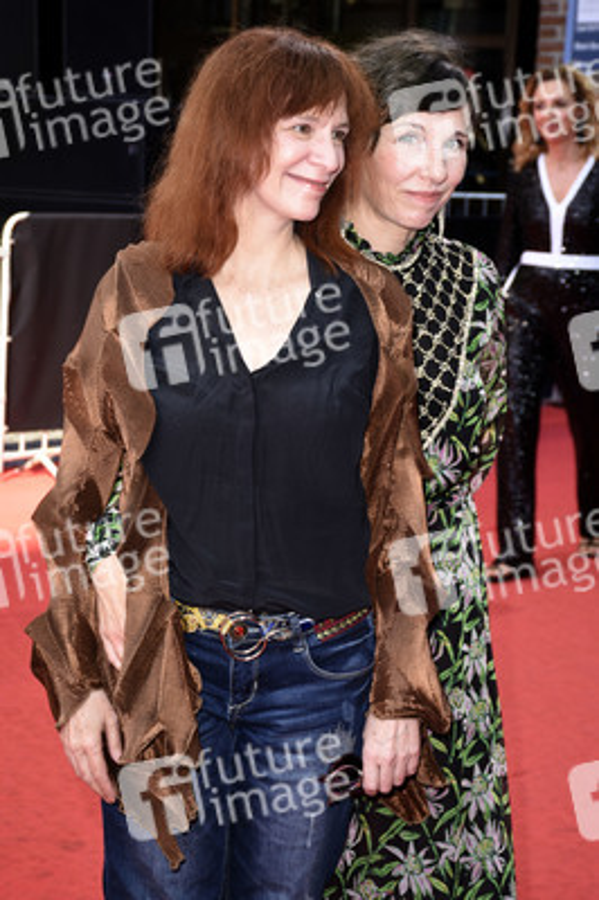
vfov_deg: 24.2
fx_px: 2100
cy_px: 450
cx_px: 300
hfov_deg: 16.2
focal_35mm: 84
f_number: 6.3
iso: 160
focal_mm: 56
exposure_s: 1/125
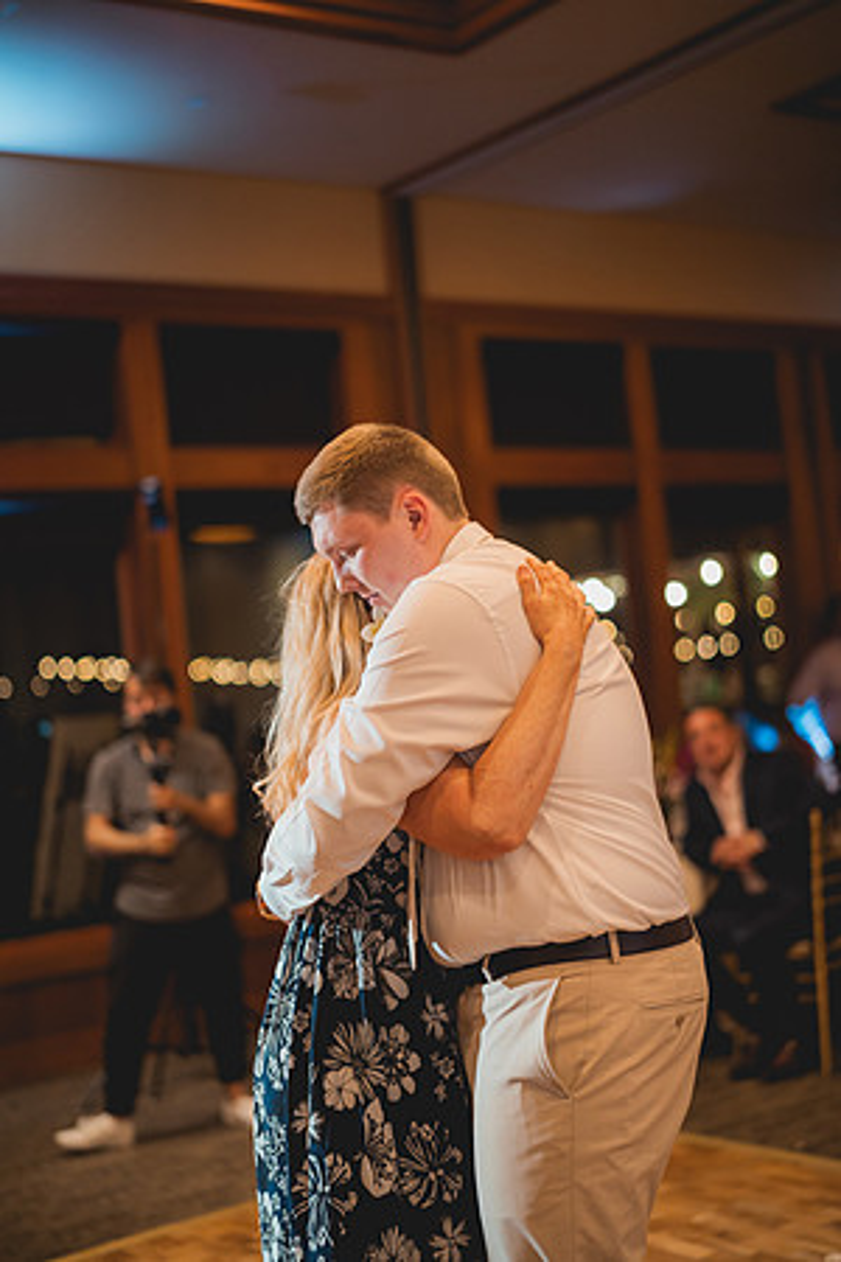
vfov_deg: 39.6
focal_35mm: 50
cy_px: 631
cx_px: 420
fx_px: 1752
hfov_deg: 27.0
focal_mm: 50
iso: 1250
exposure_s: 1/400
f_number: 1.4
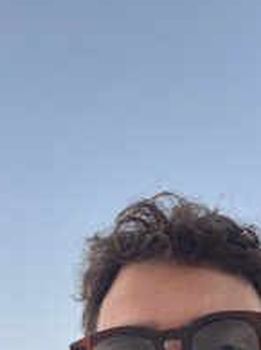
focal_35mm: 62
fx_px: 625
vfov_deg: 29.2
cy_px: 352
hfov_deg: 23.1
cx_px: 223
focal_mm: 2.69
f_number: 1.9
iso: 80
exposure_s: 1/77
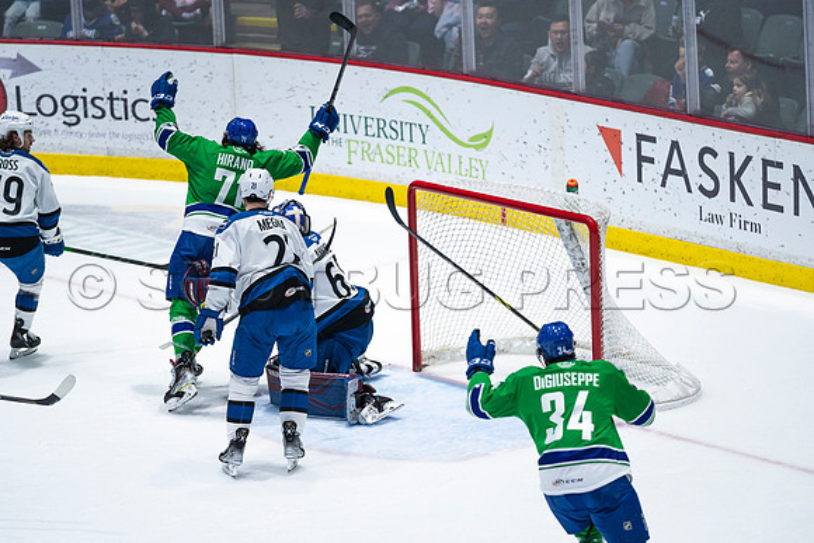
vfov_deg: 5.9
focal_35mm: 234
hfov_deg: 8.8
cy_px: 272
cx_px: 407
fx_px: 5293
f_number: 2.8
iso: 1250
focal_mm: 200
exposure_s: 1/1250
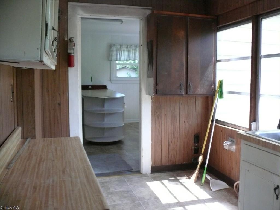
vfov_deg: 39.7
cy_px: 105
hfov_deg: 51.4
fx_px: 291
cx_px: 140
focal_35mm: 36
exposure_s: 1/125
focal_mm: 7.7
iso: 500
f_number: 2.8
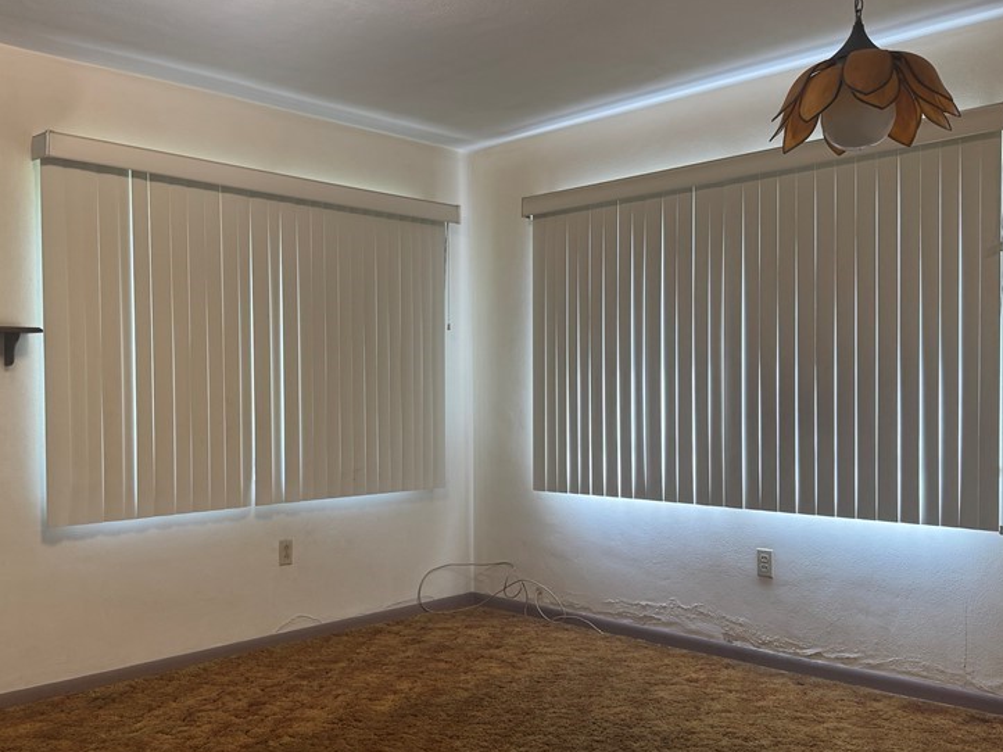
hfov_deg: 53.7
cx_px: 411
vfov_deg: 41.7
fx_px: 985
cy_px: 413
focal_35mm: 34
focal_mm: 6.76
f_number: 1.78
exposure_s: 1/120
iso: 125
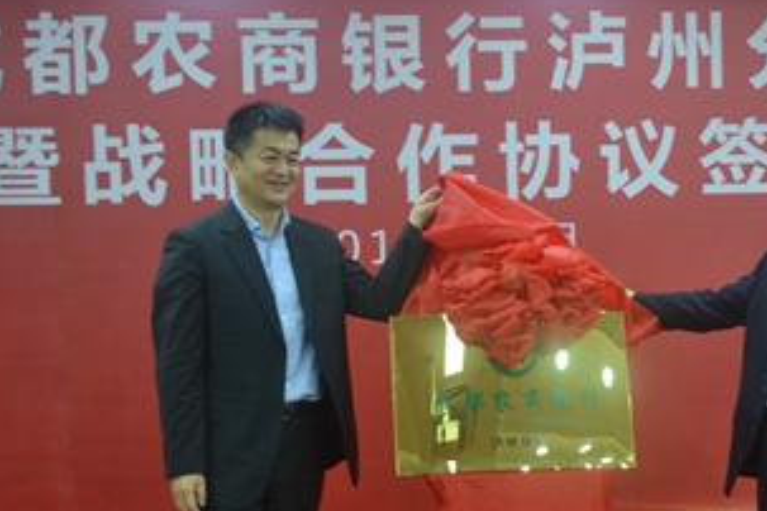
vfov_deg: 19.0
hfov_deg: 27.9
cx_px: 529
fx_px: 1530
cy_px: 305
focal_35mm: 72
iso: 800
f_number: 4.5
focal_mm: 29
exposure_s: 1/60
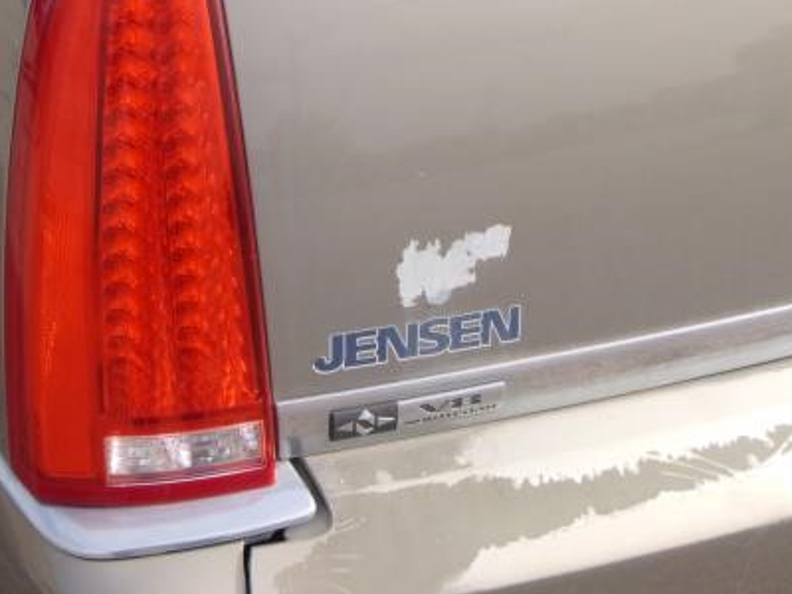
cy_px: 95
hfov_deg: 37.4
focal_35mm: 50
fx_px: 1144
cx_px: 214
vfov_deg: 28.3
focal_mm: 4.5
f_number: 3.9
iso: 100
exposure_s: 1/320
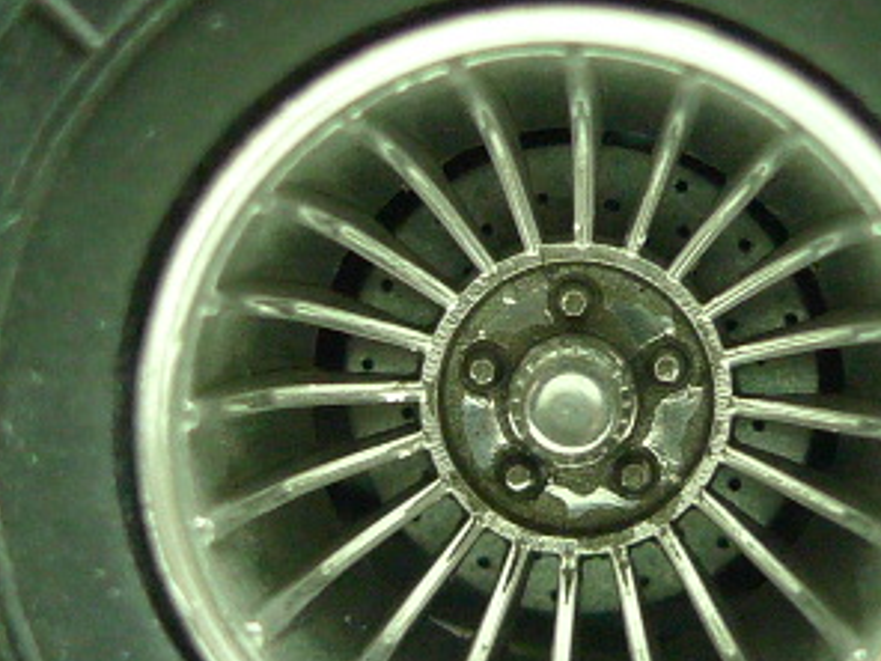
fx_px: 3461
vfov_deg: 10.9
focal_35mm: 136
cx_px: 479
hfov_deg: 14.5
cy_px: 429
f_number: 2.3
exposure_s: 1/25
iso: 400
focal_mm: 7.4
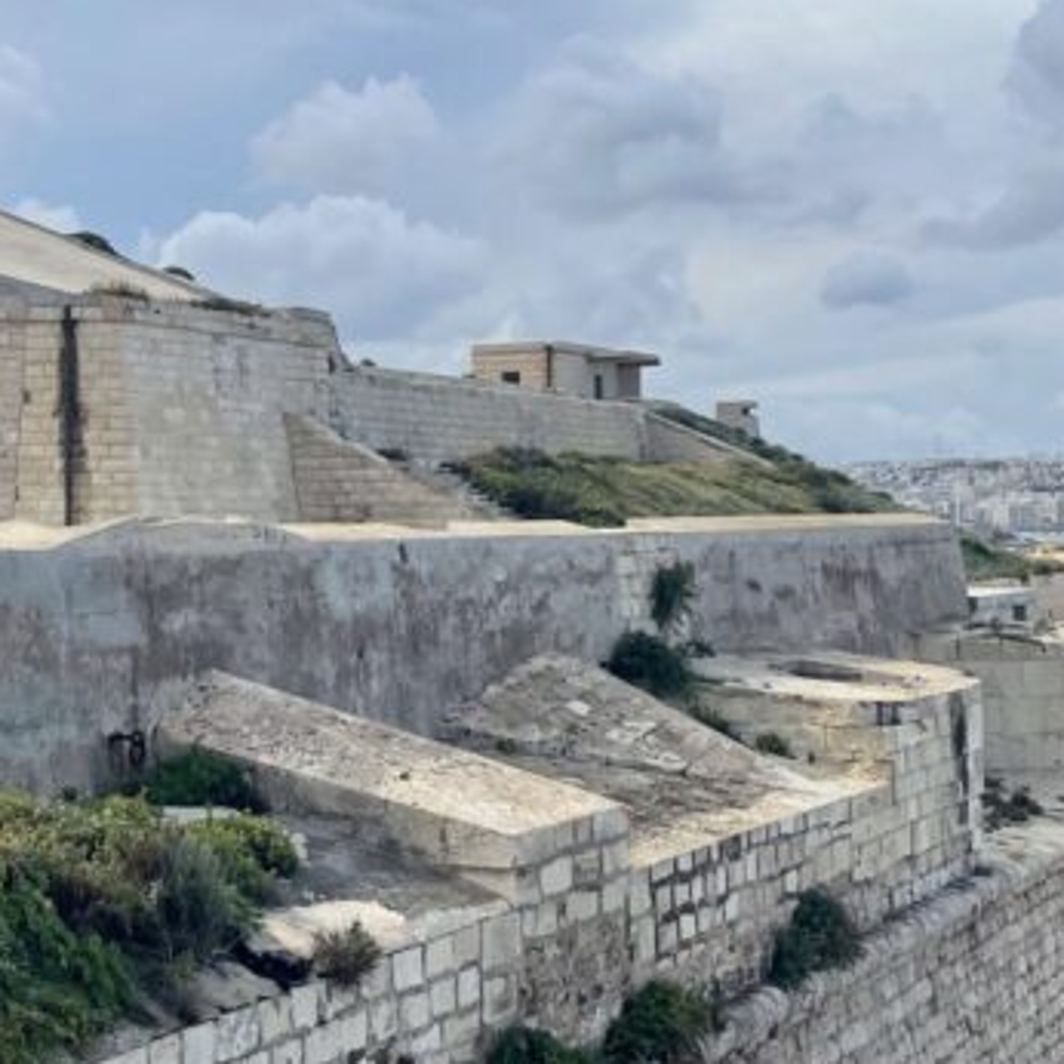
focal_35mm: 68
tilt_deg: +2.9
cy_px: 412
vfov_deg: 25.3
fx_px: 2365
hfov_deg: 24.9
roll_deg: +0.8
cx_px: 188
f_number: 1.6
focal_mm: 4.2
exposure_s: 1/4651
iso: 32
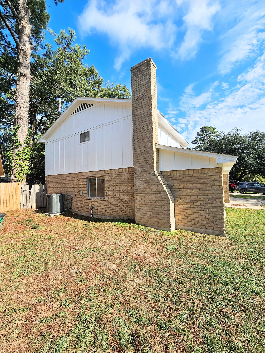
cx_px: 132
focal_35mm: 13
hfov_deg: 89.9
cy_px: 176
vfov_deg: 106.2
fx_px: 133
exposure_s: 1/1864
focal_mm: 2.2
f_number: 2.2
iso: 50
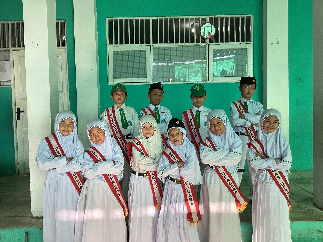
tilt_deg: -2.4
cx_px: 162
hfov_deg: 58.4
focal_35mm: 31
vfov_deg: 45.4
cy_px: 121
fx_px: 289
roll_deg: +1.3
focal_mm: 3.3
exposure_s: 1/100
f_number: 2.4
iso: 32
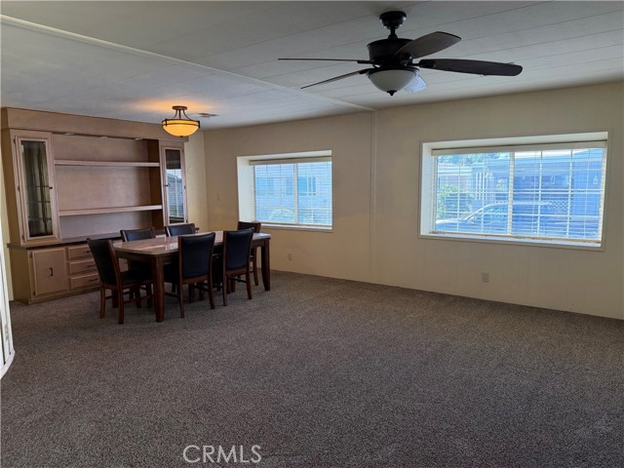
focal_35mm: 24
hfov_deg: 71.6
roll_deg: +1.1
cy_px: 234
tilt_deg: -8.4
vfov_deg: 56.8
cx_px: 312
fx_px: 433
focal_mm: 6.76
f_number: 1.78
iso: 200
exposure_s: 1/197
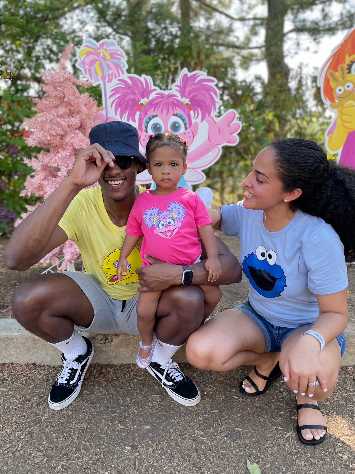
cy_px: 237
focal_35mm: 26
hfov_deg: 53.0
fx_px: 356
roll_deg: -0.5
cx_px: 178
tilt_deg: -9.0
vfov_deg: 67.3
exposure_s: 1/267
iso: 40
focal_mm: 4.2
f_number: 1.6
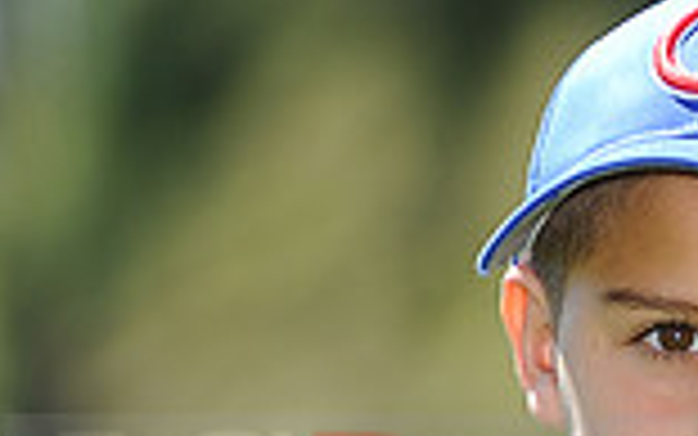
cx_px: 761
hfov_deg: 2.8
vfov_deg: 1.7
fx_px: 14520
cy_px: 472
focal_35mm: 763
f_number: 4.5
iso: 200
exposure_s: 1/640
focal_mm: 200
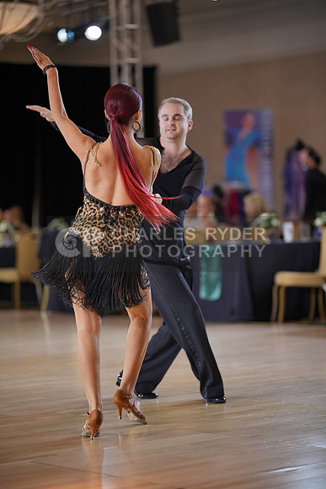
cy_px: 244
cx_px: 163
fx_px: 1452
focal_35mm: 107
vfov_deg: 19.1
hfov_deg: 12.8
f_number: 2
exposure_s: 1/500
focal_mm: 107
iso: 800
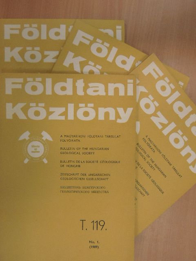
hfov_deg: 46.8
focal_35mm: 30
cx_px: 98
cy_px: 130
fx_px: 226
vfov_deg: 60.0
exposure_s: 1/125
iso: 560
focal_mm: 5.3
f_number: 3.1
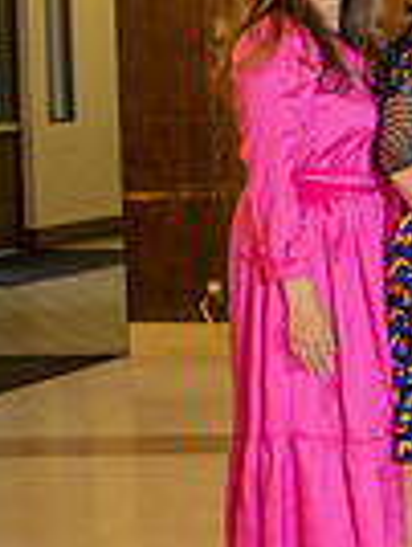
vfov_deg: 17.3
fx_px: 1772
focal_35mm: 112
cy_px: 67
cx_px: 1163
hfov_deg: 10.3
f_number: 2.8
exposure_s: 1/125
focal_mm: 27
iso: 800
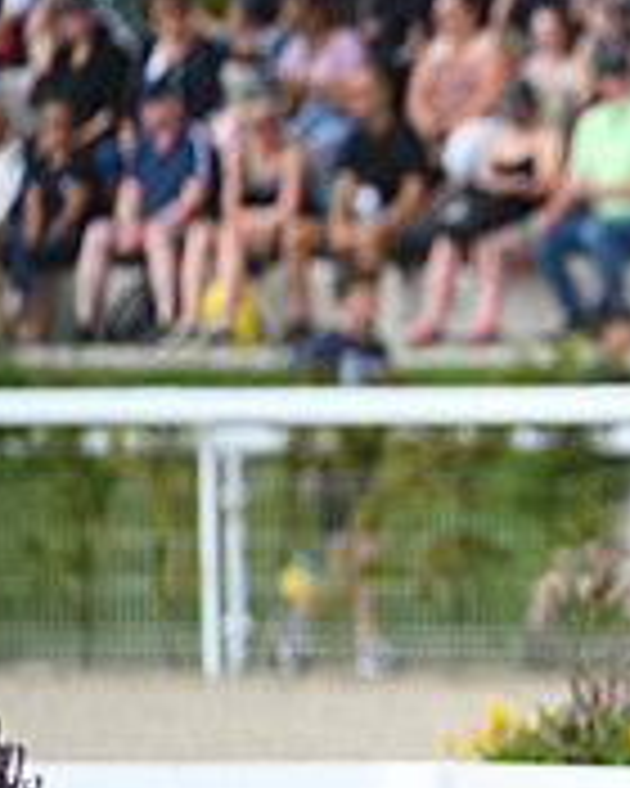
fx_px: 21699
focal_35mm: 931
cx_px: 1089
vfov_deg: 2.1
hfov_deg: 1.7
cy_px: 340
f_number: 4.5
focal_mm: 300
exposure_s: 1/1600
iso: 560
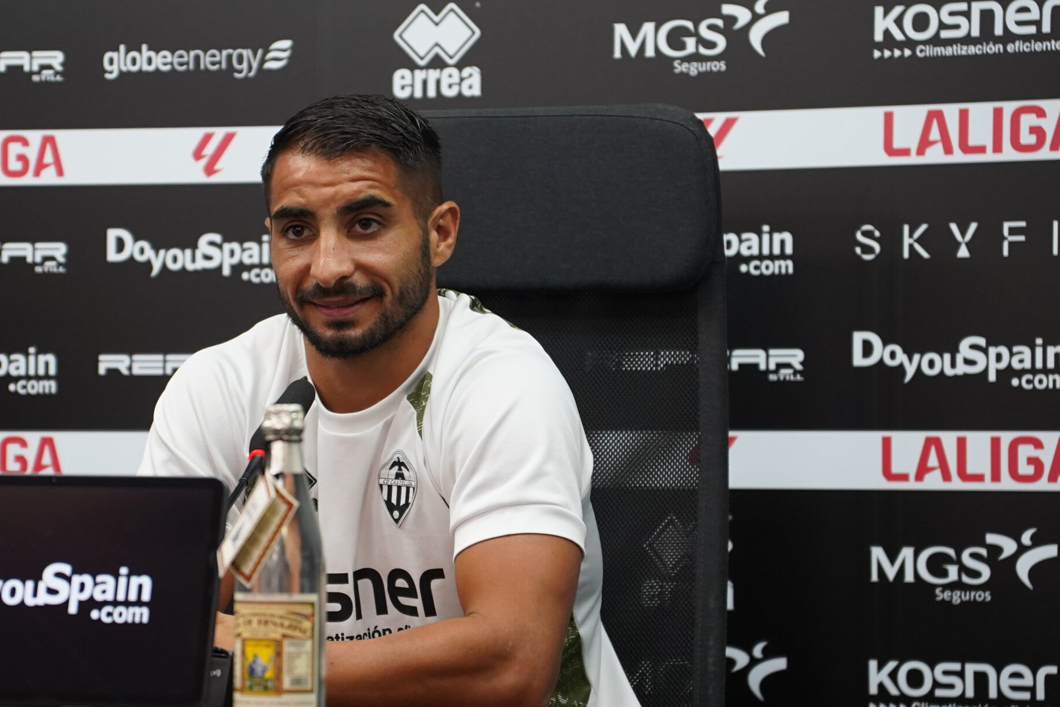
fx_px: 4210
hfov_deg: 14.3
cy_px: 407
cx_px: 352
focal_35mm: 143
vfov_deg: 9.6
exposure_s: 1/320
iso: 1250
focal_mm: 68
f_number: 2.8
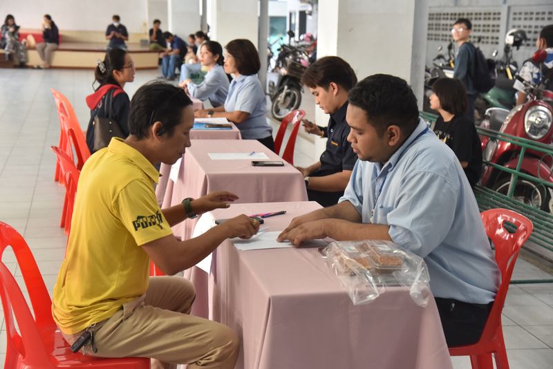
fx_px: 953
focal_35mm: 62
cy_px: 184
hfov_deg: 32.4
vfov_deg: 21.9
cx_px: 276
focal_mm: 62
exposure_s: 1/50
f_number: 4
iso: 1600
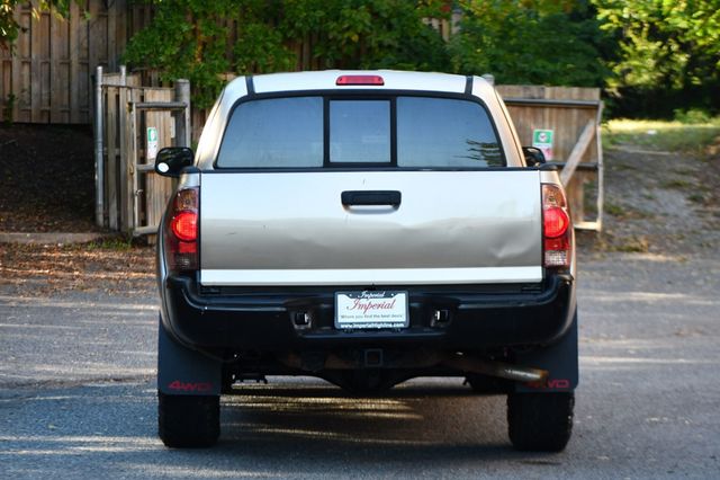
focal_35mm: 129
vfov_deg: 10.6
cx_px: 360
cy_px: 240
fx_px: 2579
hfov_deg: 15.9
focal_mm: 86
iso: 500
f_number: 4.8
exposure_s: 1/250
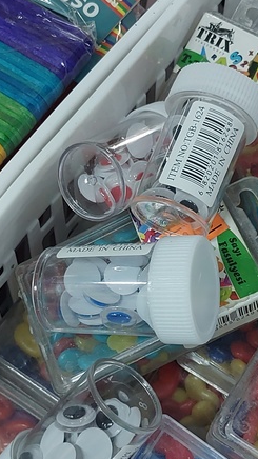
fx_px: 840
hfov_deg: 17.4
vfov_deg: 30.6
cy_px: 225
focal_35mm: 69
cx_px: 88
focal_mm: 4.6
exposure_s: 1/50
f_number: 1.8
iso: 320
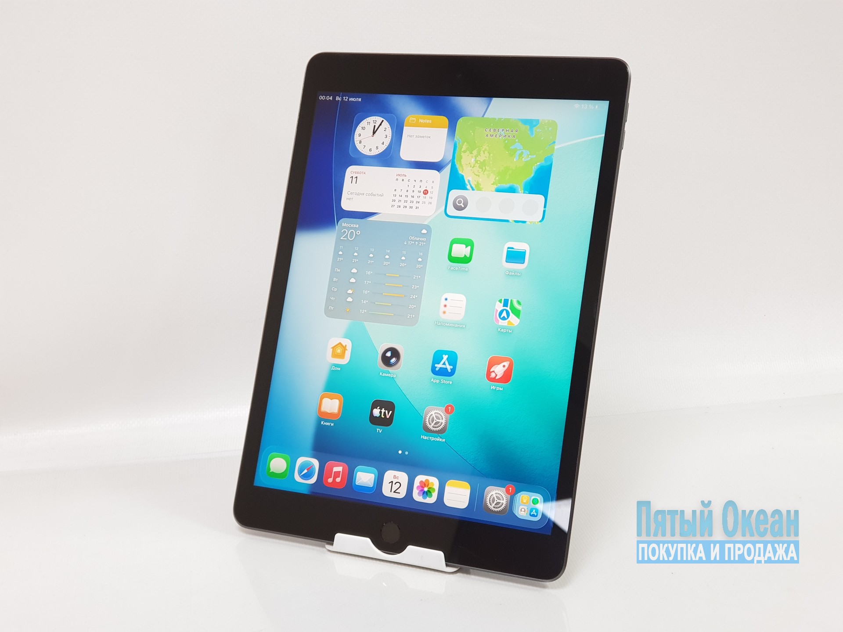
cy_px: 316
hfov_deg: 36.8
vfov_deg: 28.0
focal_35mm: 52
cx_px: 422
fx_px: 1266
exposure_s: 1/33
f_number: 2.4
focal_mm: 6
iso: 160
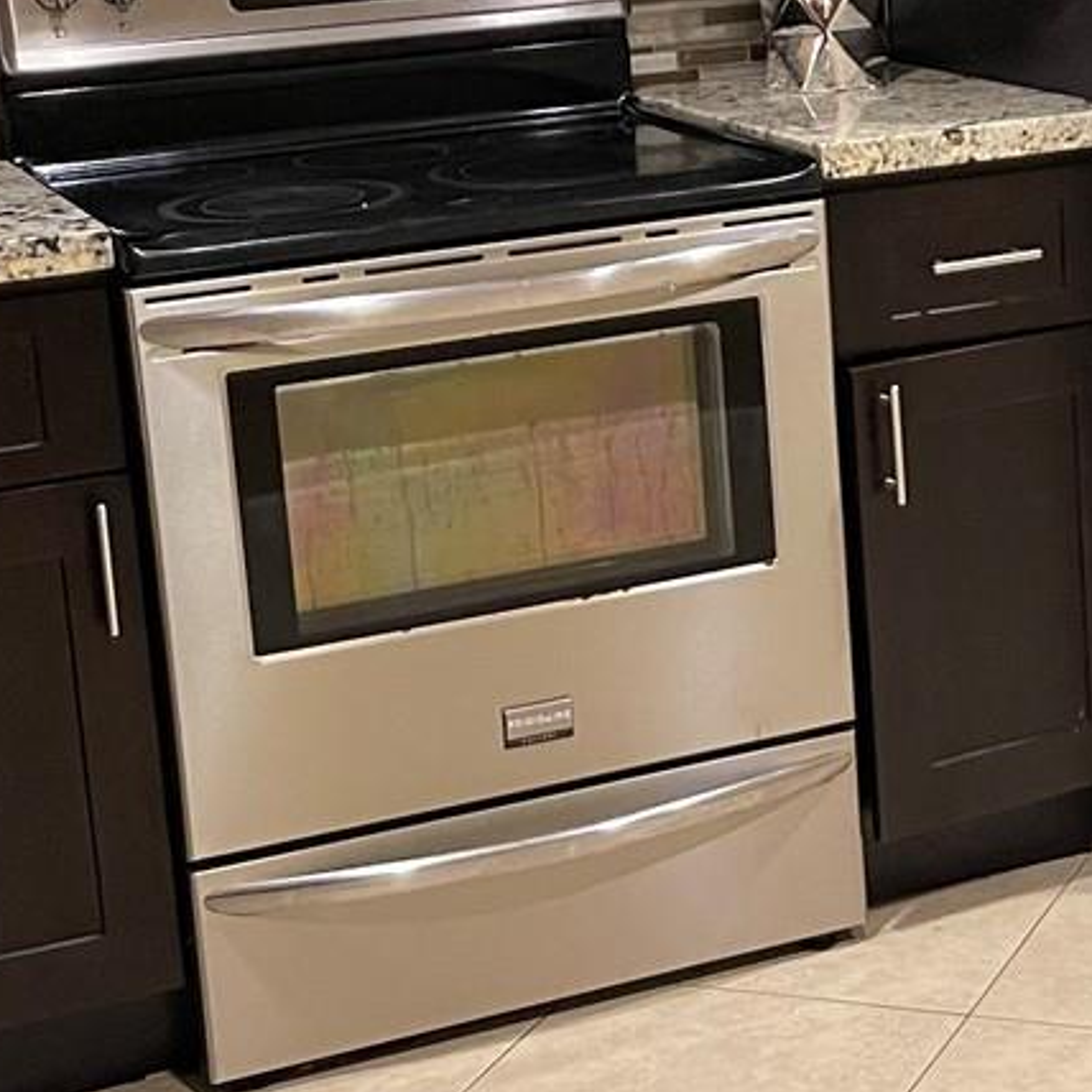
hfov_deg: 20.0
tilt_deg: -13.2
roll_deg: +3.2
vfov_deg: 20.1
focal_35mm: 86
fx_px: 3069
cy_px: 344
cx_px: 860
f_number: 1.6
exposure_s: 1/60
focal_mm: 5.1
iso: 500
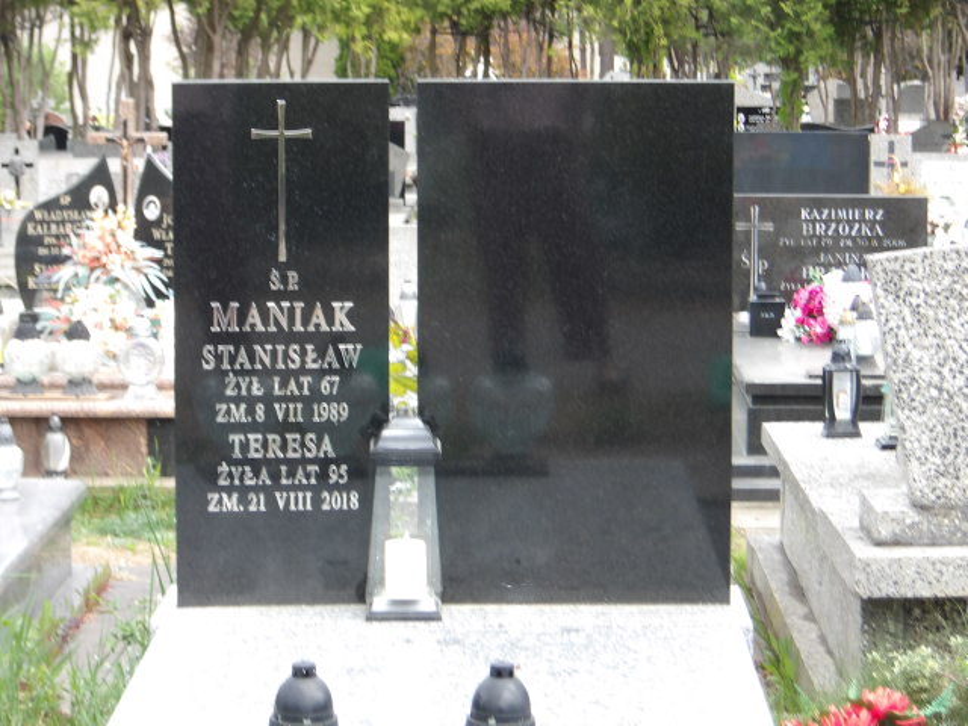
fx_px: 3020
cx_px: 484
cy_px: 363
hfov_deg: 18.2
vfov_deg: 13.7
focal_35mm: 108
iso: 100
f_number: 6.6
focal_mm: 19.6
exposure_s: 1/62
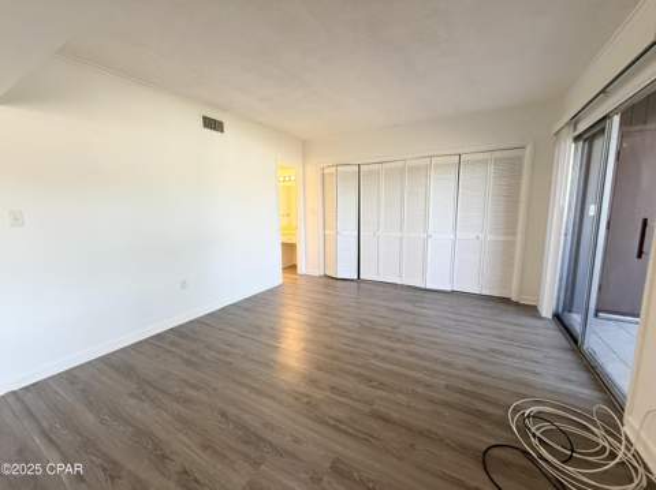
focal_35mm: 14
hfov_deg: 102.1
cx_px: 328
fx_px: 265
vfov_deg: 85.6
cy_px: 245
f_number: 2.2
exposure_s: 1/120
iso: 320
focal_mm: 2.22
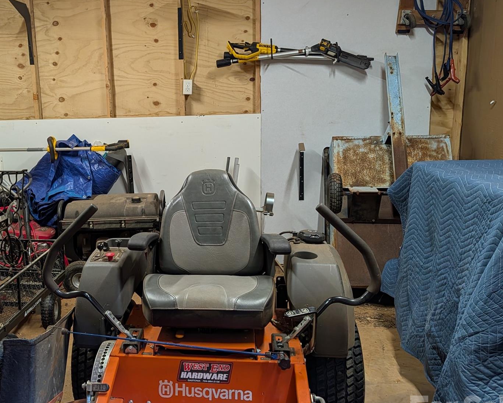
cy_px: 185
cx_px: 152
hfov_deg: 50.2
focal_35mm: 35
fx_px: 521
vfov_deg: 42.2
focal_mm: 6.9
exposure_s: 1/120
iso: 77
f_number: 1.68
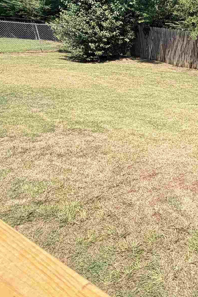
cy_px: 109
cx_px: 281
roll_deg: +1.6
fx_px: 313
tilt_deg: -21.1
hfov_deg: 27.0
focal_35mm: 38
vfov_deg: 50.1
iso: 40
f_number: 2.2
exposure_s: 1/770
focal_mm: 2.22
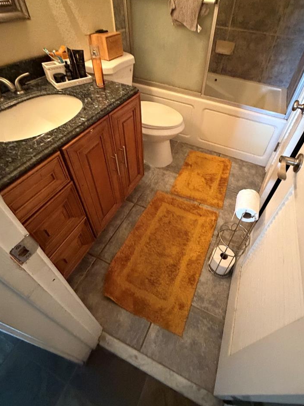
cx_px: 173
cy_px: 165
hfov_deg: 71.2
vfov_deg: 86.8
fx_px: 211
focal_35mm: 18
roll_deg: -4.2
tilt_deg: -43.6
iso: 1000
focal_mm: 2.22
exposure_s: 1/40
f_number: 2.2
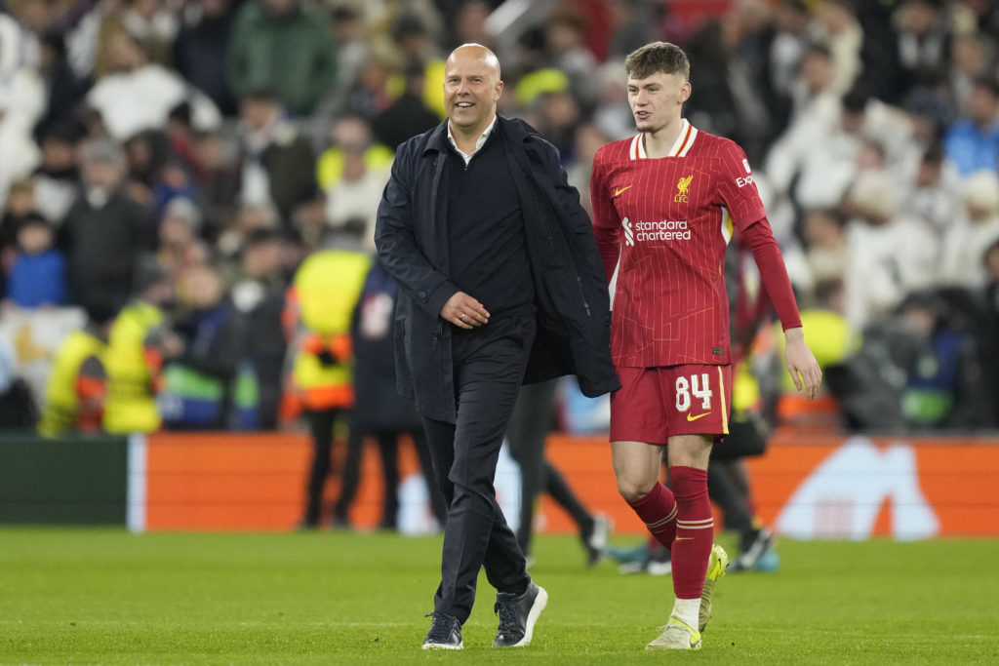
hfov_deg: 5.2
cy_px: 333
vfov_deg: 3.4
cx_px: 500
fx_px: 11101
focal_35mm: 400
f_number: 2.8
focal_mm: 400
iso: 3200
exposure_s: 1/2000
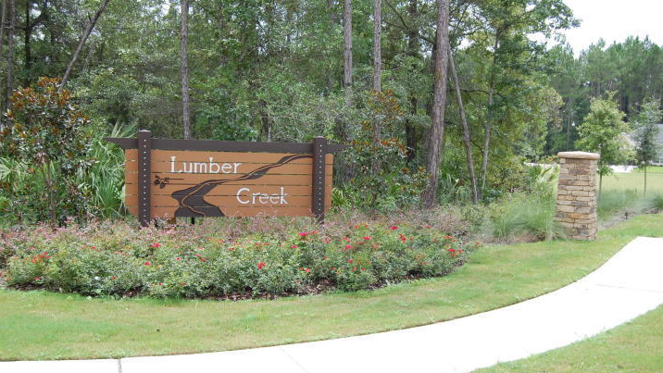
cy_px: 207
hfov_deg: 52.8
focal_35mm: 38
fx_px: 668
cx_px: 331
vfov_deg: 31.2
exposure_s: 1/125
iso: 250
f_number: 5.6
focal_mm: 24
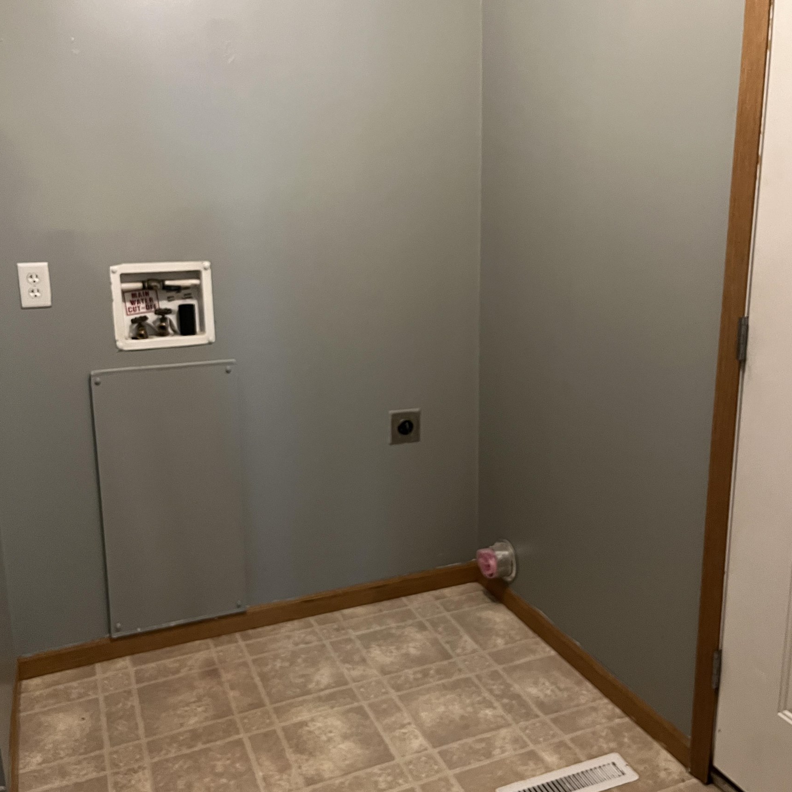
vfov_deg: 52.4
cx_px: 399
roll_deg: +2.7
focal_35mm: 31
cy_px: 356
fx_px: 802
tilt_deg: -9.5
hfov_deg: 52.5
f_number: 1.6
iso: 400
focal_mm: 5.1
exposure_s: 1/60
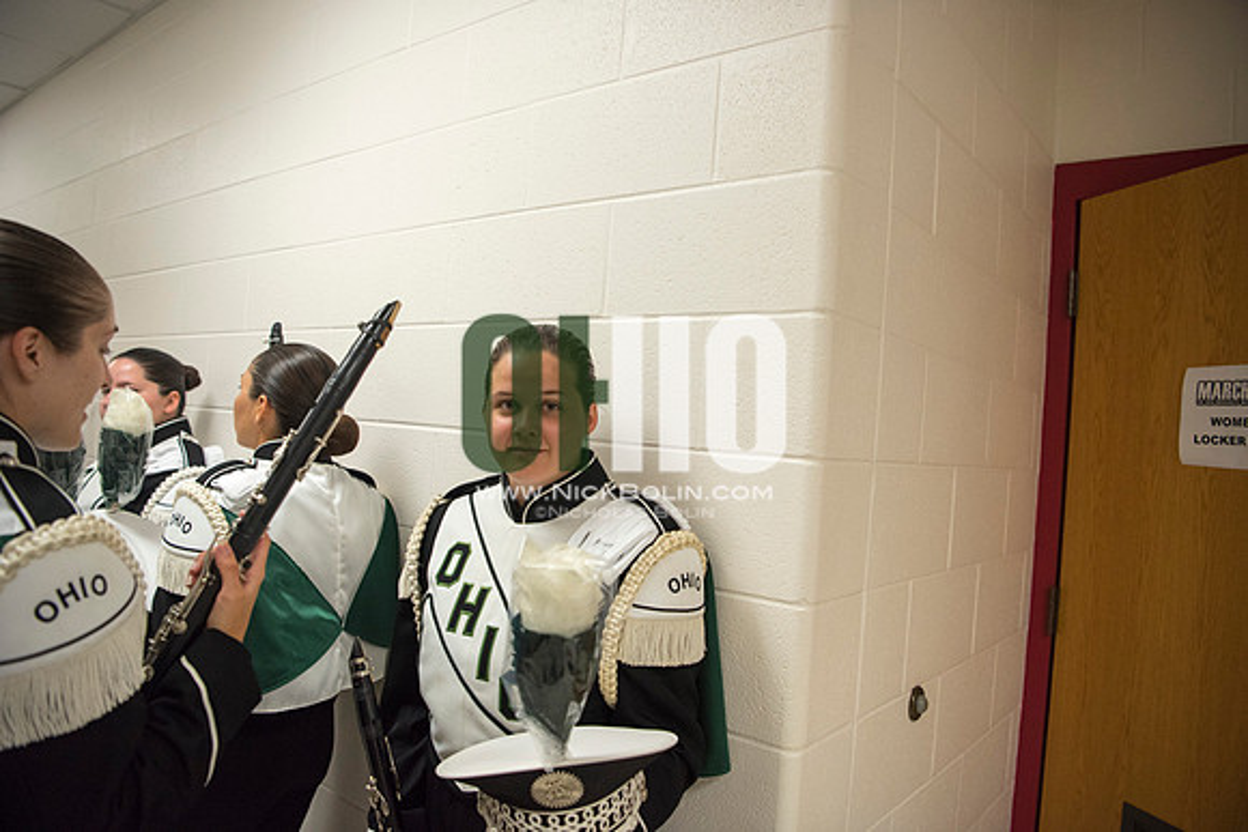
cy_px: 416
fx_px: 832
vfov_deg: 53.2
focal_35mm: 24
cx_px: 624
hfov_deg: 73.7
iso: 2000
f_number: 3.2
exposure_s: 1/320
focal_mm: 24
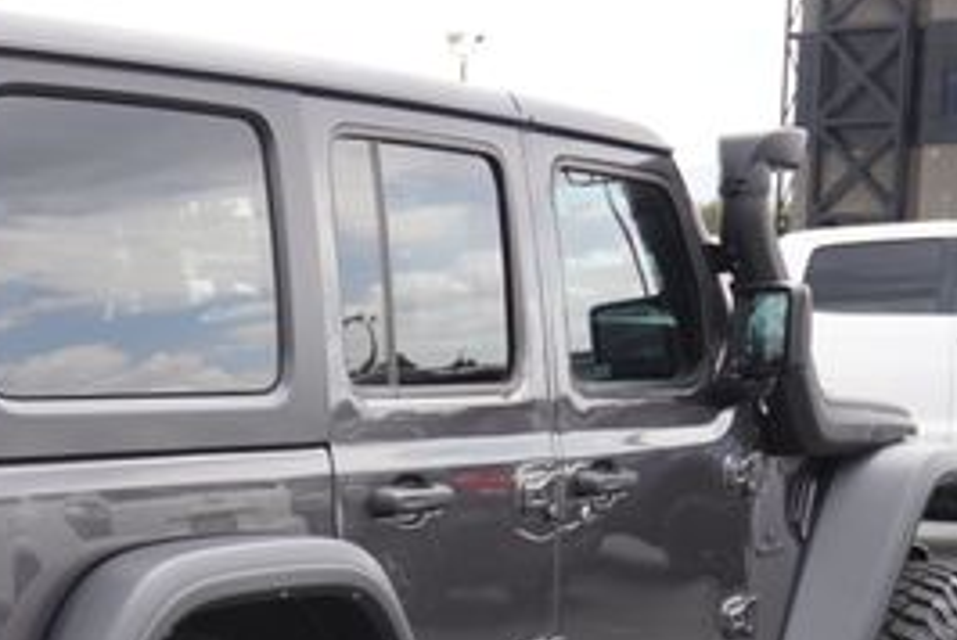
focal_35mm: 90
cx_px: 7
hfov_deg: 21.8
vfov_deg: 14.9
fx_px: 2400
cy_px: 683
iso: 100
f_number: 5.6
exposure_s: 1/100
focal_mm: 25
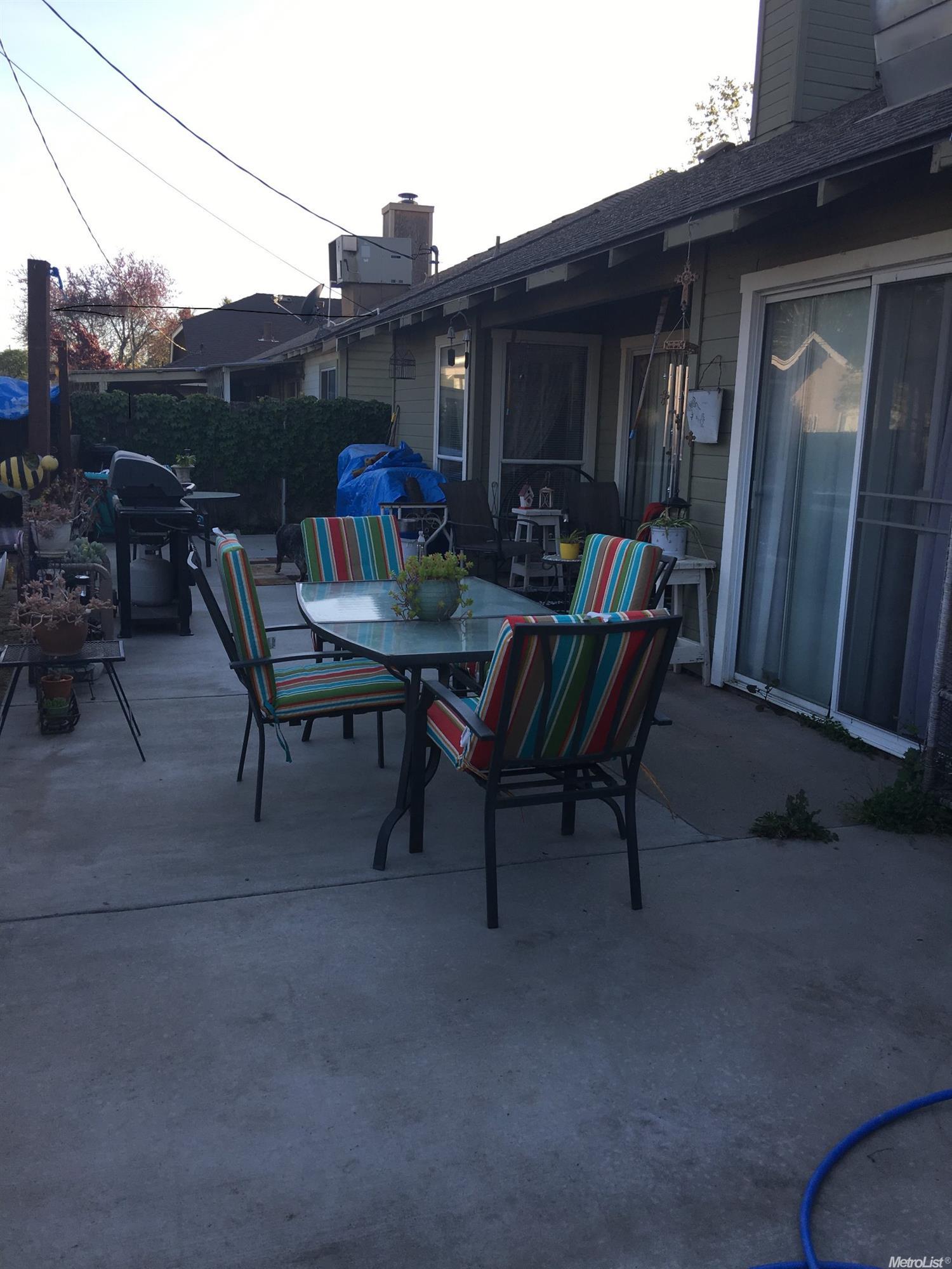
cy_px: 634
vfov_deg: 61.7
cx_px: 476
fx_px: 1063
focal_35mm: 29
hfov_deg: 48.2
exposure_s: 1/493
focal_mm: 4.15
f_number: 2.2
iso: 25
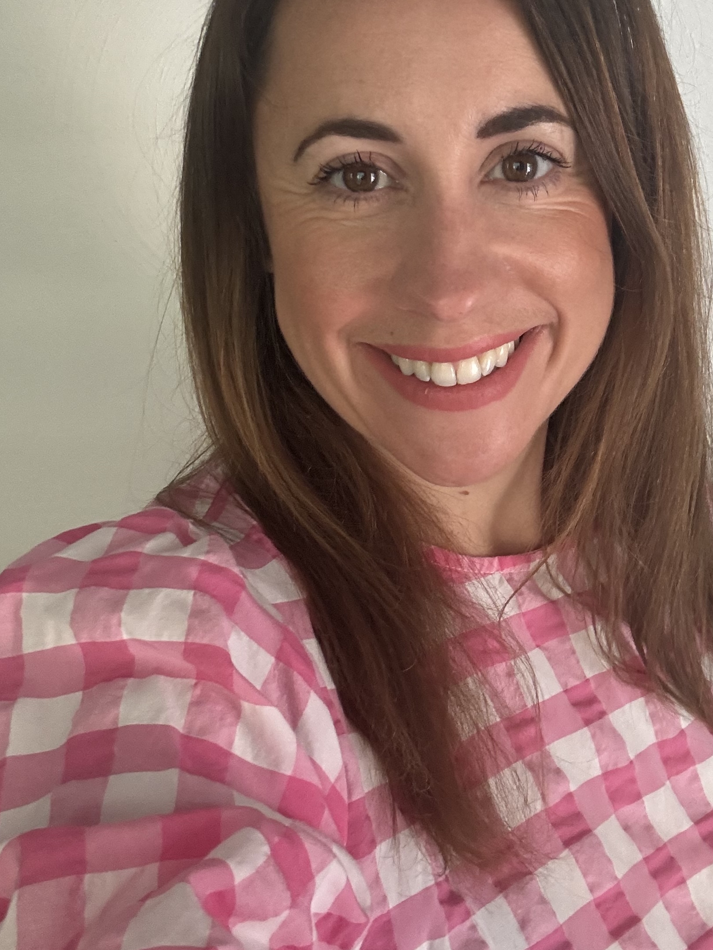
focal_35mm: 43
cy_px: 321
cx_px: 442
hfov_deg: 33.5
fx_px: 1181
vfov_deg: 43.3
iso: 250
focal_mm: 2.69
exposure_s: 1/60
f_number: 1.9
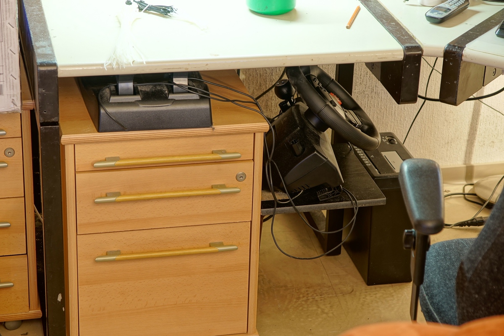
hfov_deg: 22.6
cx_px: 252
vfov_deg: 15.2
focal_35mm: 90
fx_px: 1259
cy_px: 168
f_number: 6.3
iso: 100
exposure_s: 2.5
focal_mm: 60
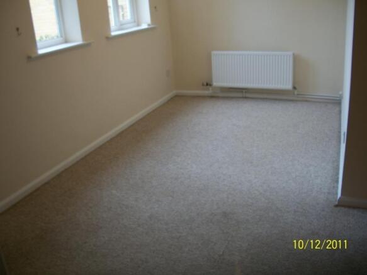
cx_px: 184
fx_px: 371
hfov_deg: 52.6
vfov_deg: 40.7
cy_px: 138
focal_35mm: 35
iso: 80
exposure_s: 1/30
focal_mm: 6.3
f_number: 3.1
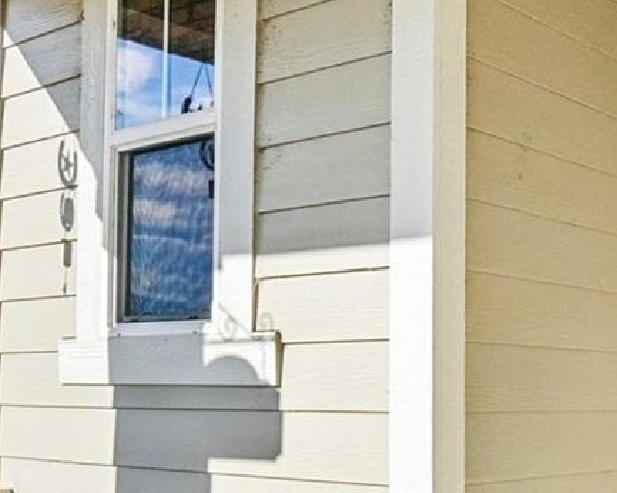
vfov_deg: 28.6
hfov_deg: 32.0
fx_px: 949
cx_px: 671
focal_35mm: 52
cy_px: 385
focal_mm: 10
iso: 400
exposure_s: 1/800
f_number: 8
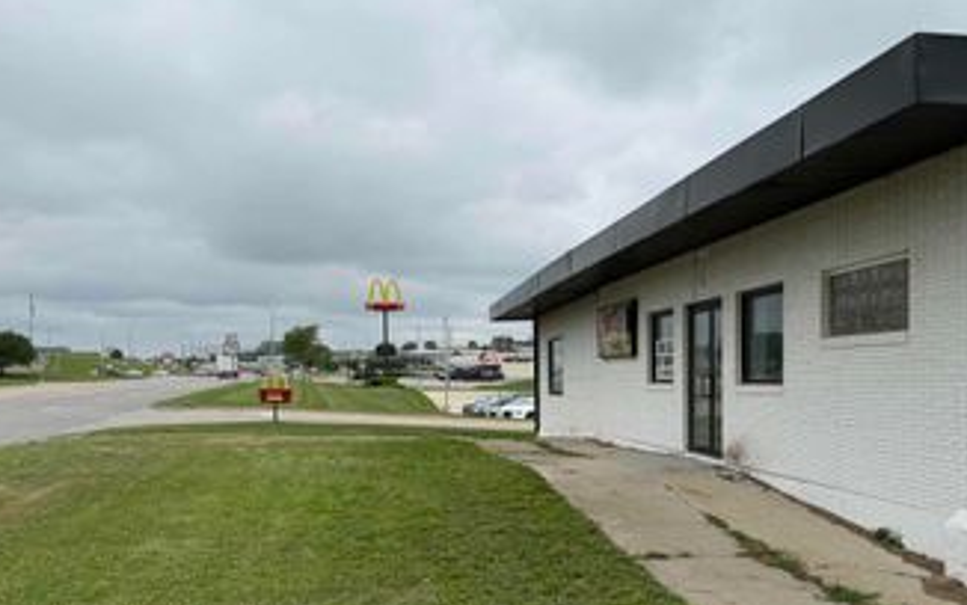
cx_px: 552
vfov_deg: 32.5
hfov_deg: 50.2
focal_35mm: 39
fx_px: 1028
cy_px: 399
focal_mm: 6.76
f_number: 1.78
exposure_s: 1/5319
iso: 80
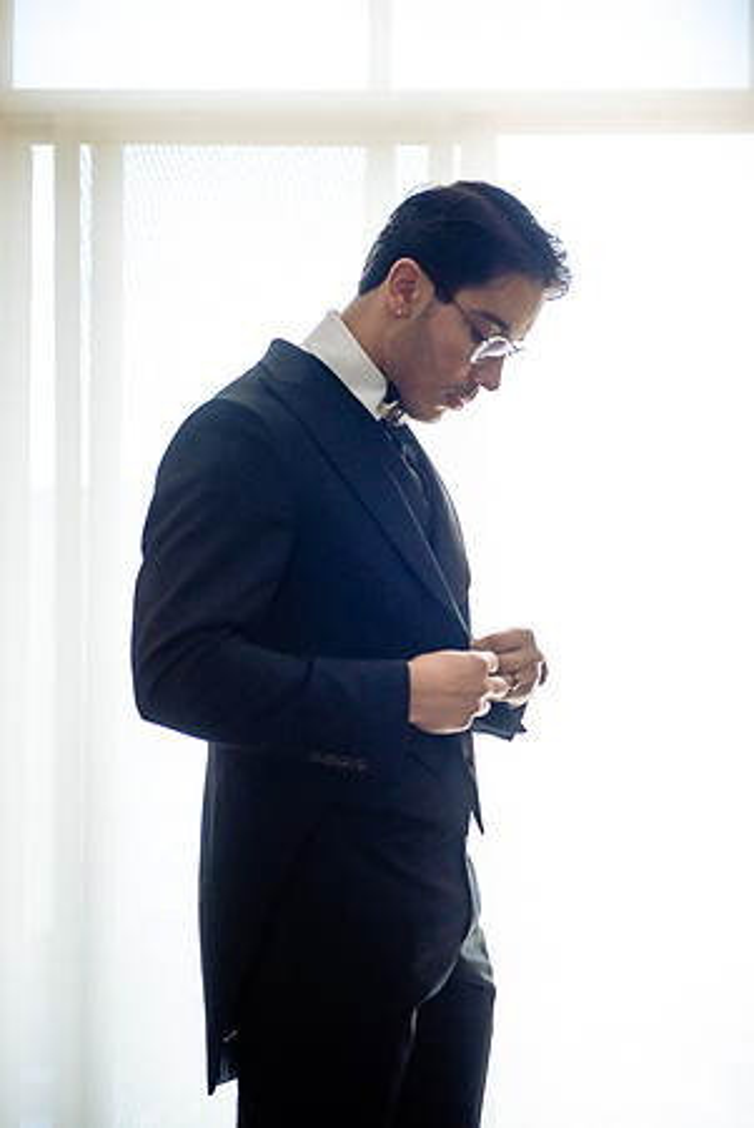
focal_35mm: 70
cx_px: 377
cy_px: 564
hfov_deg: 19.5
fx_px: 2194
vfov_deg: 28.8
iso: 2000
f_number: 2.8
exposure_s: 1/400
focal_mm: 70
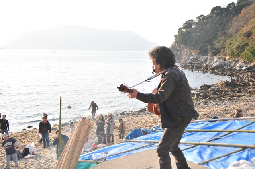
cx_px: 128
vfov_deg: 28.0
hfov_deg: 41.2
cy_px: 84
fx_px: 340
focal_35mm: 48
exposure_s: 1/800
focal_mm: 32
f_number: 4.5
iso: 320
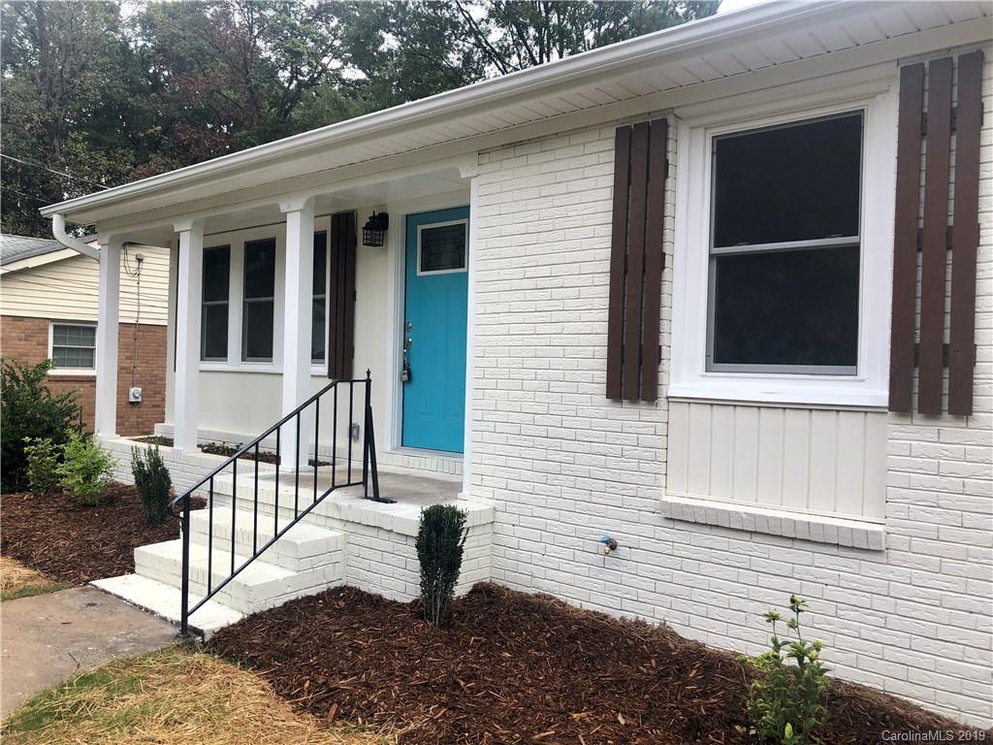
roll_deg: -1.7
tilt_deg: -2.4
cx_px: 496
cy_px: 372
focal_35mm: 28
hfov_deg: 63.4
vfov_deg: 49.7
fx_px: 803
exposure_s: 1/571
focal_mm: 3.99
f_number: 1.8
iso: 20
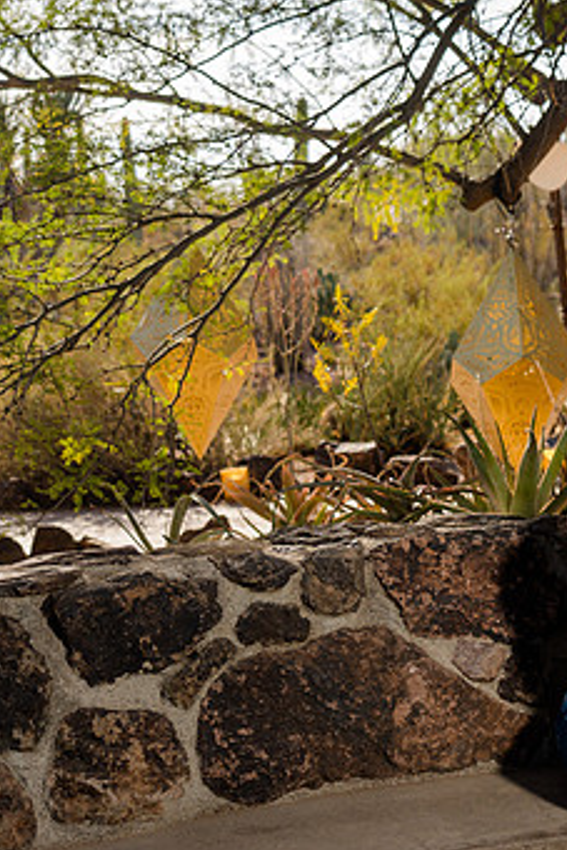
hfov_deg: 17.4
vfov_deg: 27.0
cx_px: 662
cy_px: 381
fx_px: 1770
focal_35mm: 75
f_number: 4
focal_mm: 44
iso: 50
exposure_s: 1/250
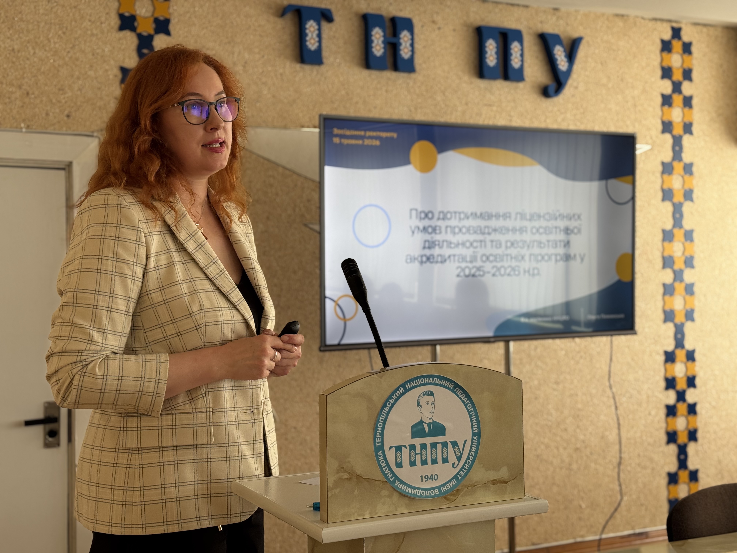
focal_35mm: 48
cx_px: 368
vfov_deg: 30.3
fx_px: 1022
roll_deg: +1.4
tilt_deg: -0.2
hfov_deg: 39.7
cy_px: 276
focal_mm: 6.76
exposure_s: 1/121
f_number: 1.78
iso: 80
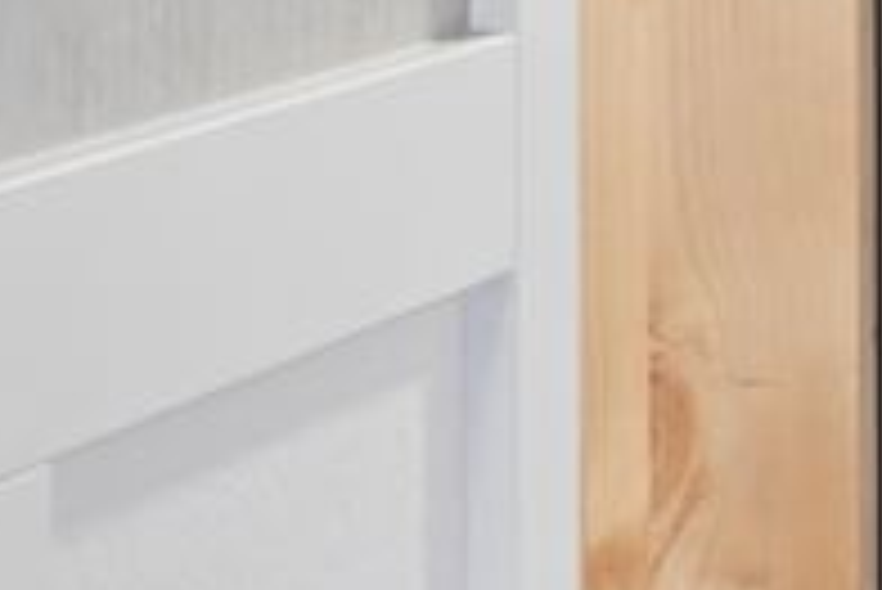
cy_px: -714
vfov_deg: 5.8
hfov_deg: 7.9
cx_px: 2556
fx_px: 5590
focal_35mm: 228
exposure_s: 1/6
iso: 640
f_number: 9
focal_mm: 35
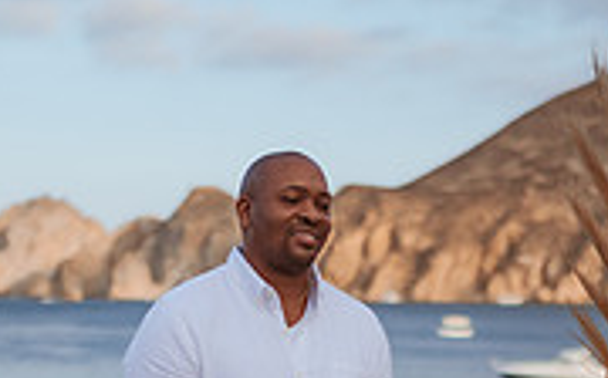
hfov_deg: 18.1
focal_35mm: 115
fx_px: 1903
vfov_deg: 11.0
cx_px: 287
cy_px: 510
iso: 320
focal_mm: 35
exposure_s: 1/8000
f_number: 1.4
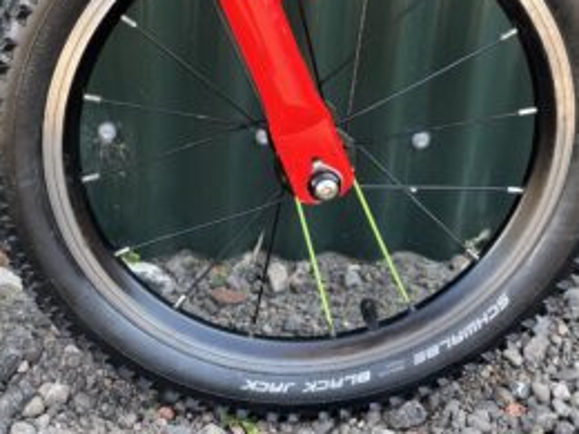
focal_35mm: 48
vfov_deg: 29.2
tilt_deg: -21.6
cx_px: 247
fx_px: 803
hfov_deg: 39.6
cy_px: 53
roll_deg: -1.8
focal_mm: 5.1
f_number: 1.6
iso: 50
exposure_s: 1/148
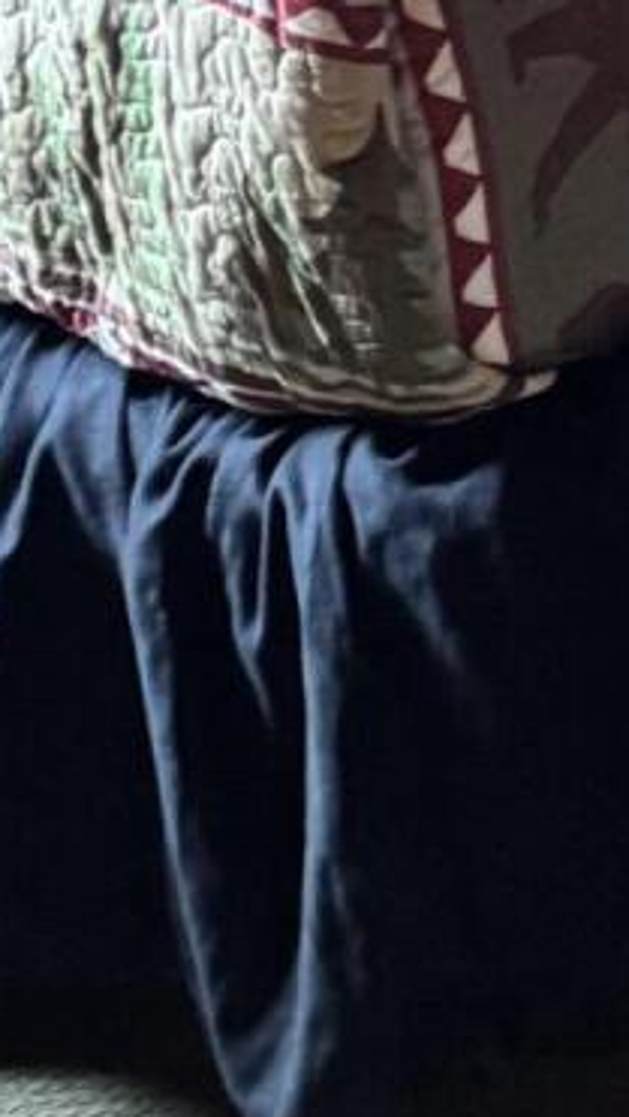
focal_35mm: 141
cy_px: -1204
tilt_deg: -9.2
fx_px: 4176
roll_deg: +1.8
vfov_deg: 13.0
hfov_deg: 7.1
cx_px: 2242
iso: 800
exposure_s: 1/40
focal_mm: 6.76
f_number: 1.78
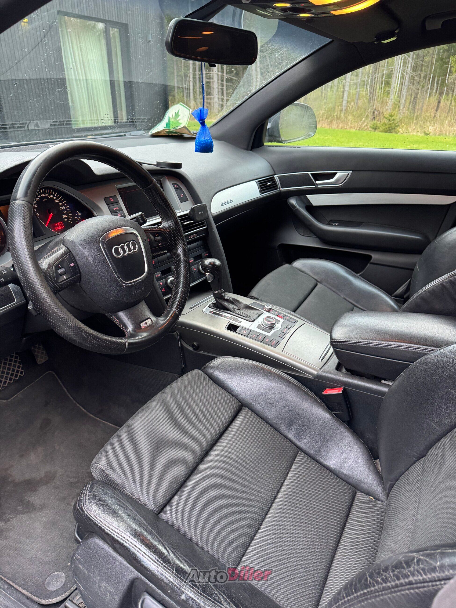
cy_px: 304
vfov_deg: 71.6
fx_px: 422
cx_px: 228
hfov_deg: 56.8
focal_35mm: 24
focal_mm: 6.76
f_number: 1.78
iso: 320
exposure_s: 1/48
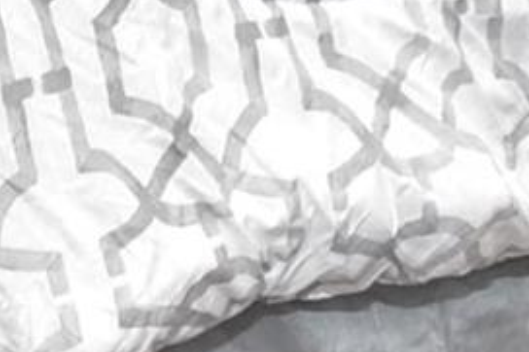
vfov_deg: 9.6
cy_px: -469
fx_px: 1880
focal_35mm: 128
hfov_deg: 15.6
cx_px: -47
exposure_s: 1/60
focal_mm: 17
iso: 800
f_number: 4
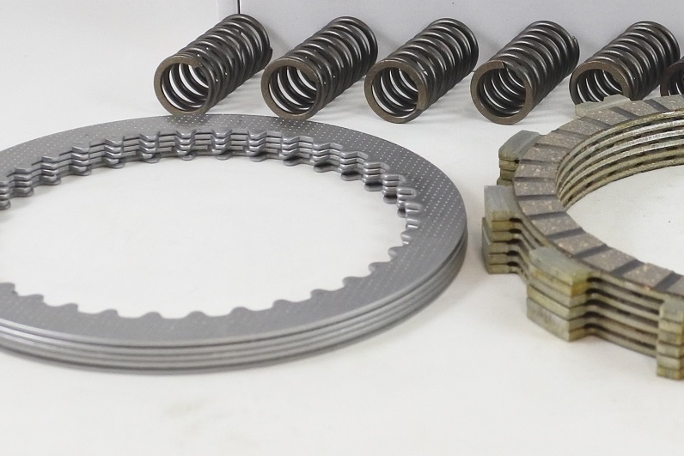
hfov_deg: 27.8
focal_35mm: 72
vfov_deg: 18.4
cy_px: -4
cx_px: 484
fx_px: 1368
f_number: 3.8
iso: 450
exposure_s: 1/125
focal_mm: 12.1
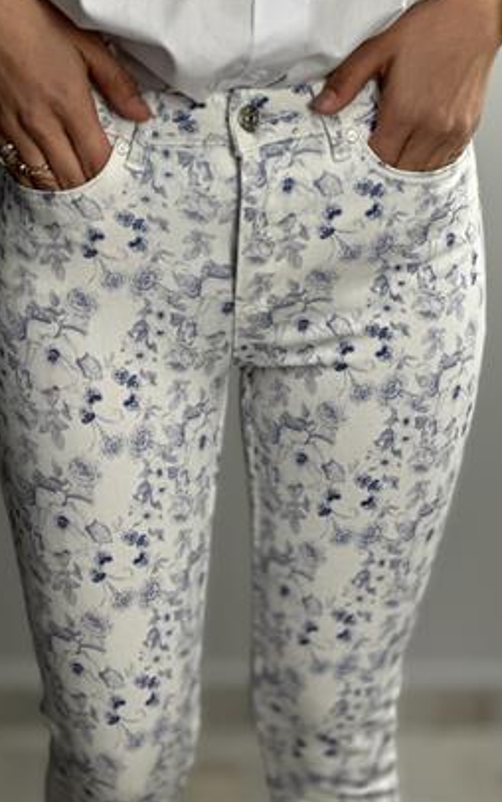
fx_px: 1816
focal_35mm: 83
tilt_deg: -23.1
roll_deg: +0.1
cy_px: 396
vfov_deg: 24.9
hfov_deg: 15.7
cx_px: 231
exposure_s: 1/100
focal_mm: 9
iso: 160
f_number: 2.8
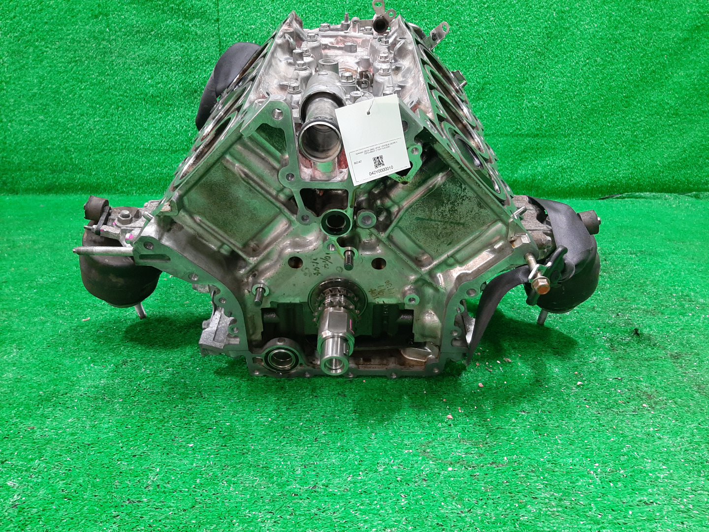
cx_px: 354
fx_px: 533
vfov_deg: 53.1
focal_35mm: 26
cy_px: 266
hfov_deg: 67.3
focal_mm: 3.93
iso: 182
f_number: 1.7
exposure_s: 1/50
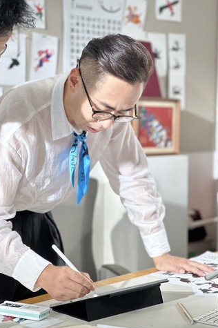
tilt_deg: -2.7
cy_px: 165
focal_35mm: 81
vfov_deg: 25.1
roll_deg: -1.5
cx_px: 95
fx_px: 737
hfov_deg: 16.8
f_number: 2.8
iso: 250
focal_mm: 9
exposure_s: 1/93
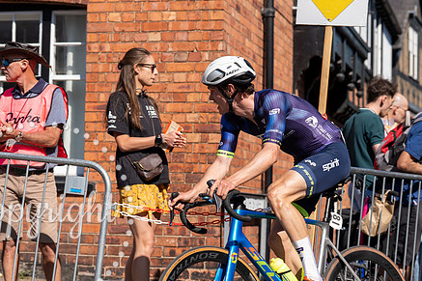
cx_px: 193
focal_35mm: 93
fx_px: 1090
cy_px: 163
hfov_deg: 21.9
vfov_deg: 14.7
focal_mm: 70
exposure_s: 1/1000
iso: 100
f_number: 3.5
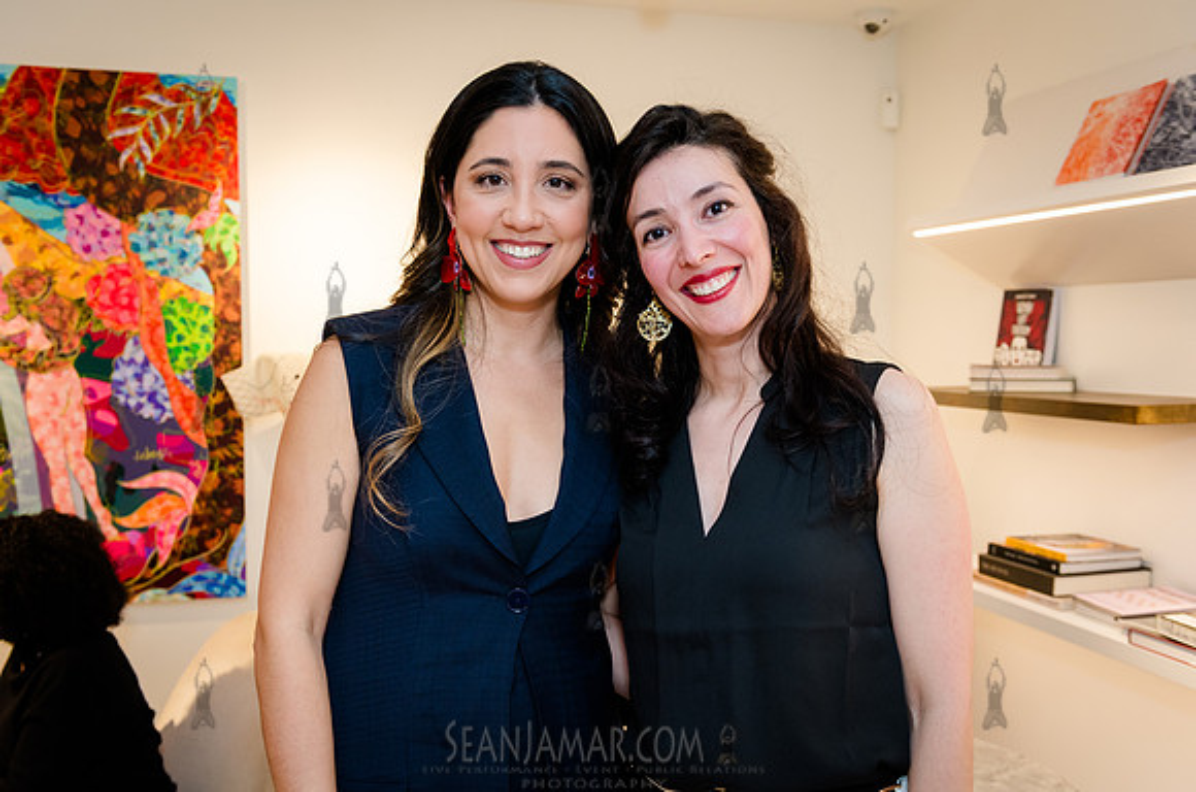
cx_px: 599
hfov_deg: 52.4
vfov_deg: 36.1
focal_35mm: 37
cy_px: 423
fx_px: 1215
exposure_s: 1/250
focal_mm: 34
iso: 1600
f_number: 4
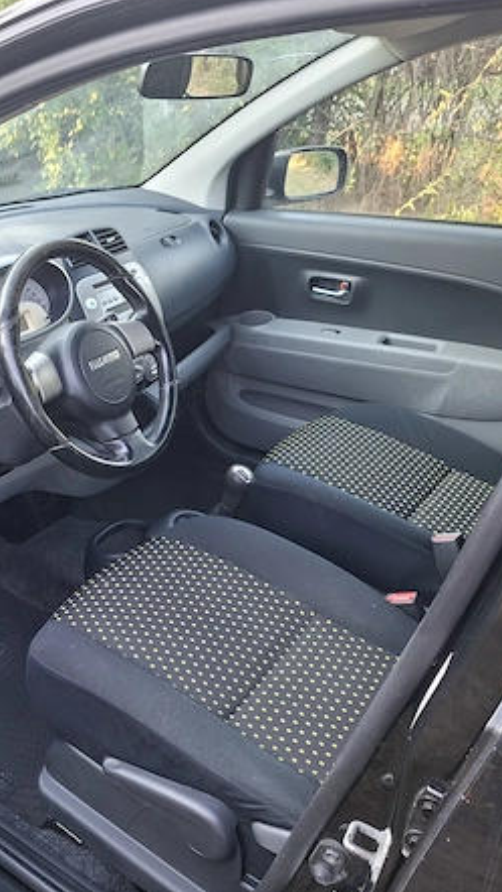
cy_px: 440
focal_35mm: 34
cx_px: 6
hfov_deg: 32.1
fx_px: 804
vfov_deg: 58.0
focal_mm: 5.54
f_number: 1.8
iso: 160
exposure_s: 1/100
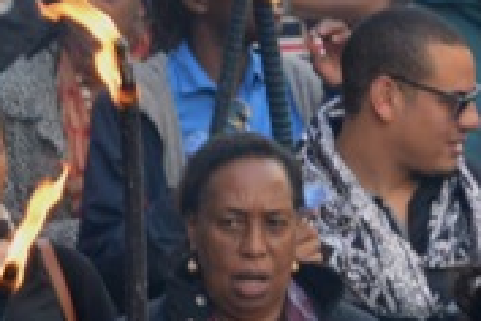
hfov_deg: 2.3
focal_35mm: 891
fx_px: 11902
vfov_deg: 1.5
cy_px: 507
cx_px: -63
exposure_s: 1/100
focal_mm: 105
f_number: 5.6
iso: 400
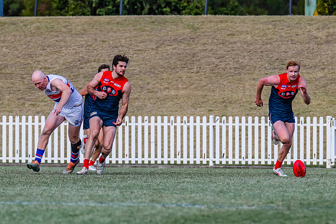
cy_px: 95
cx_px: 137
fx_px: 7067
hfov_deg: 2.7
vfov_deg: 1.8
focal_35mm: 757
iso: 800
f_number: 7.1
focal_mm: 420
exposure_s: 1/1600
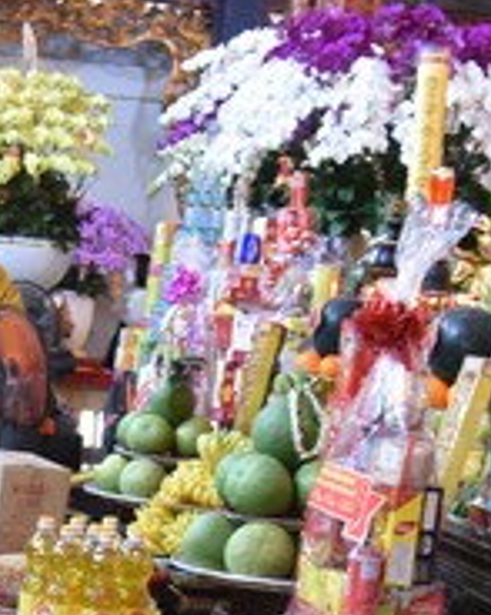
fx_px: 1927
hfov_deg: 14.2
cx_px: -70
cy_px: 465
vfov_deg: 18.0
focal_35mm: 106
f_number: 4
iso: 6400
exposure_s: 1/40
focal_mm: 32
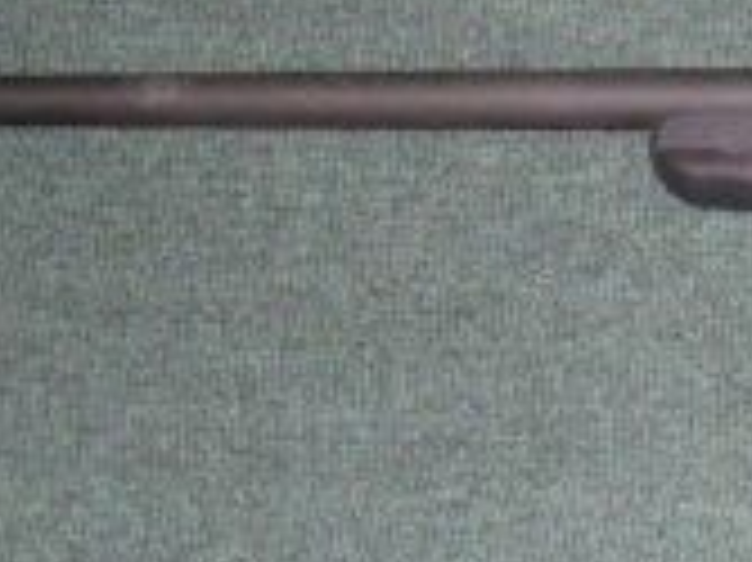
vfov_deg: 9.8
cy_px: 380
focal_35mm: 151
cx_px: 1504
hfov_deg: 11.7
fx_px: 3278
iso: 400
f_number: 3.5
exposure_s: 1/50
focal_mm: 5
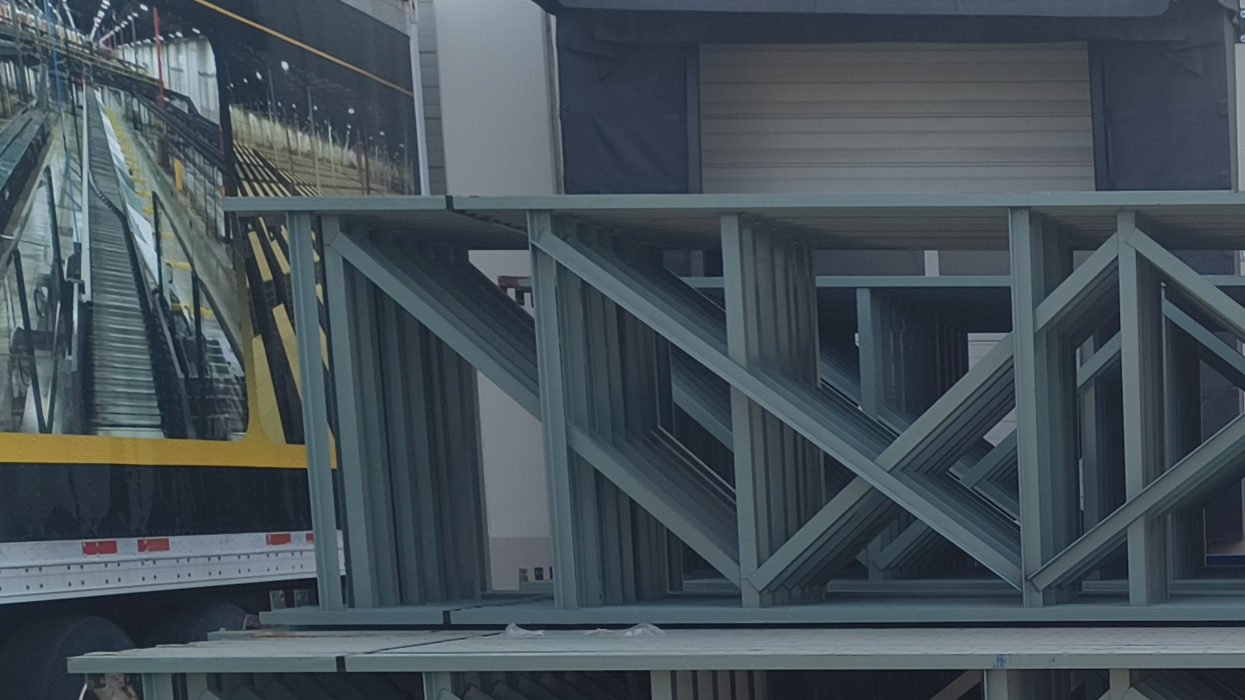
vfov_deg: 15.3
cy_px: 973
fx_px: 2443
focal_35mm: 74
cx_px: 1379
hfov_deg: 26.3
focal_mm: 4.68
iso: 100
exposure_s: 1/627
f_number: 1.7
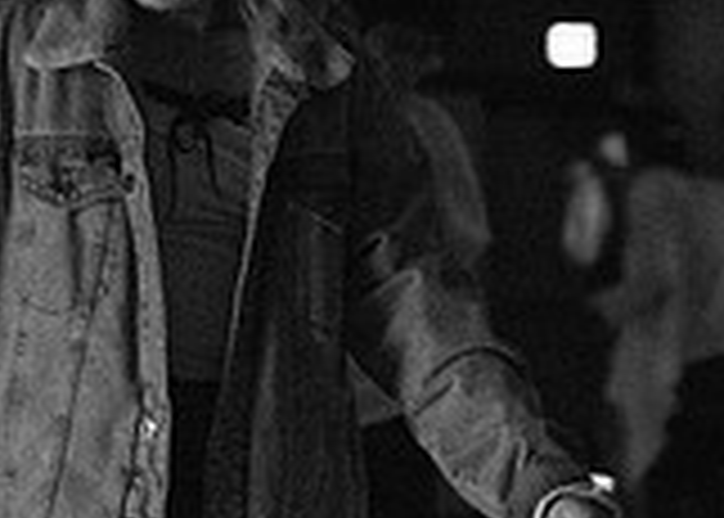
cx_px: -601
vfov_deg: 4.6
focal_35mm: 310
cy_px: 18
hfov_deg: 6.4
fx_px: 6374
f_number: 2.8
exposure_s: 1/125
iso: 6400
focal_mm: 82
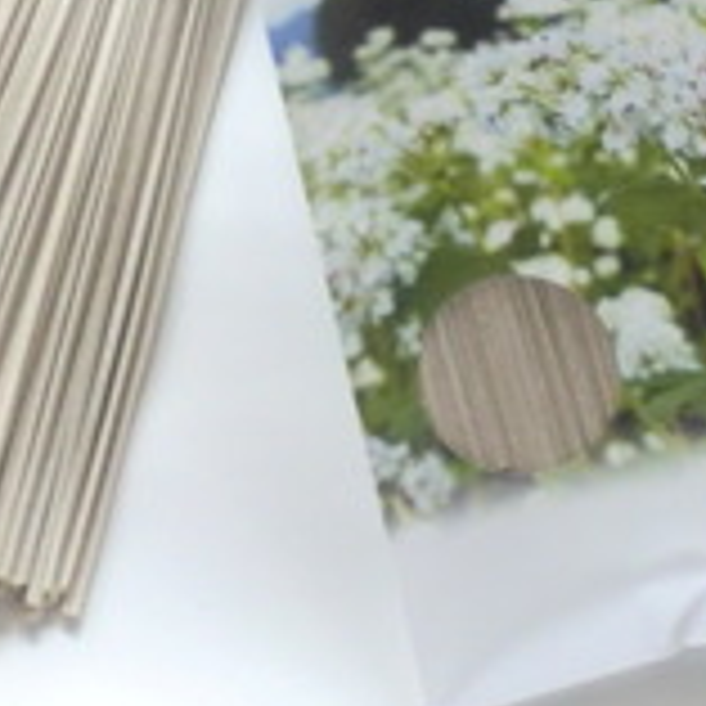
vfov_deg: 5.1
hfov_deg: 5.1
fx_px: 7891
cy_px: -137
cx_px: 200
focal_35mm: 342
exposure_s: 1/100
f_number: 5.6
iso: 320
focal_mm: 18.9
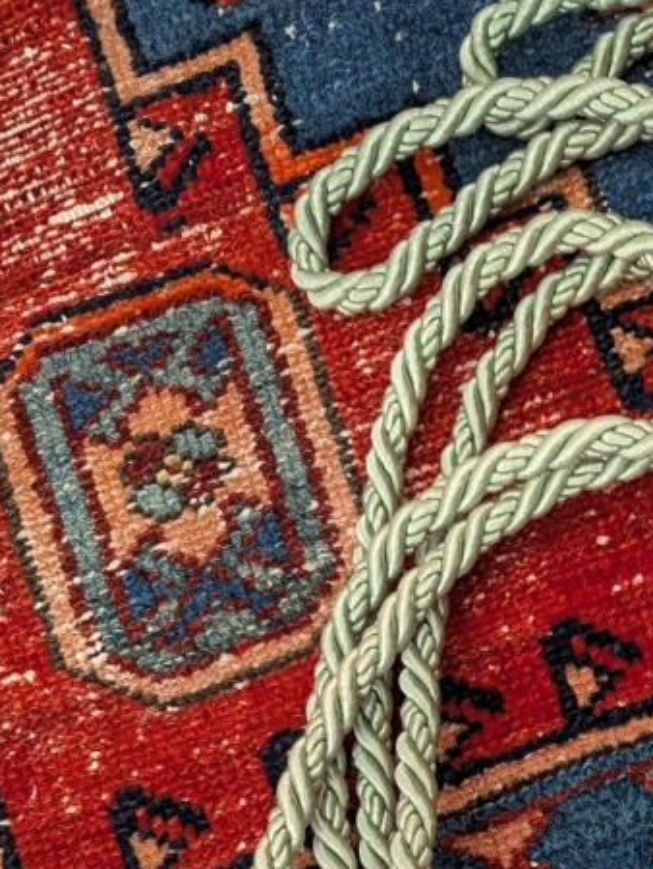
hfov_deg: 21.1
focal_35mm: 64
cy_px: 1041
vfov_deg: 26.8
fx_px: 1608
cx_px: 819
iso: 451
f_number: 1.85
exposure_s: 1/23.8
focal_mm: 6.81
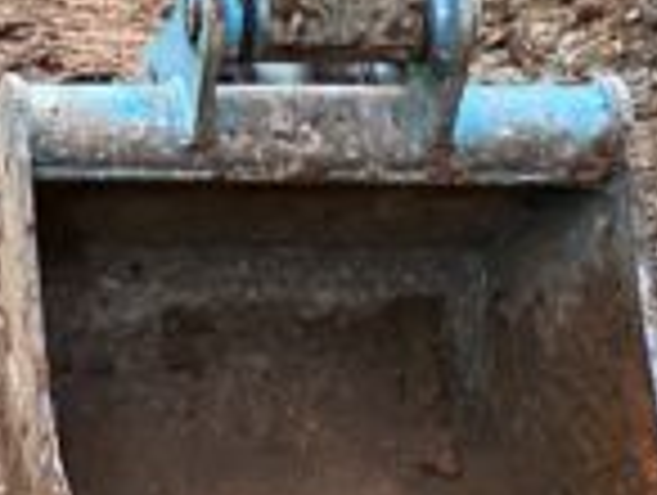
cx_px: -1260
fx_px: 3460
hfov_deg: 9.0
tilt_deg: -7.8
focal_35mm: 182
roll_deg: +1.3
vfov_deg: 8.1
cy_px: -171
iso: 500
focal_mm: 4.25
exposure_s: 1/51
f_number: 1.8
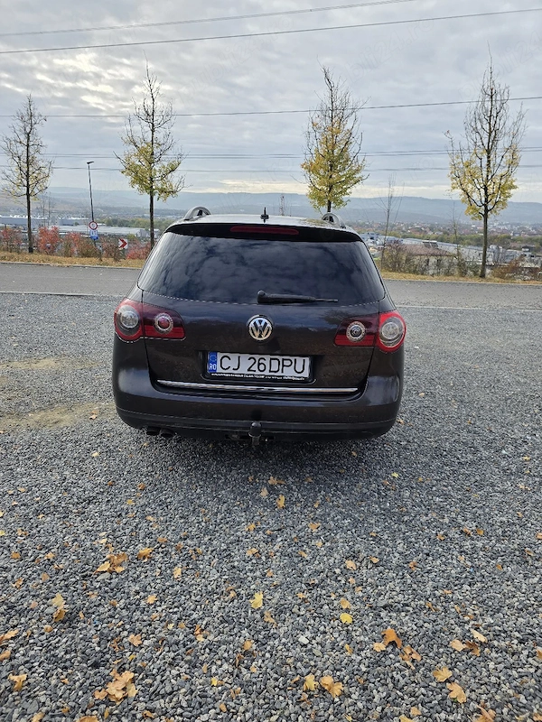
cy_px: 361
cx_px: 271
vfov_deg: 73.9
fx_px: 480
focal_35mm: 23
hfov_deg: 58.9
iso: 80
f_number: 1.7
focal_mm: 6.3
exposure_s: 1/3333
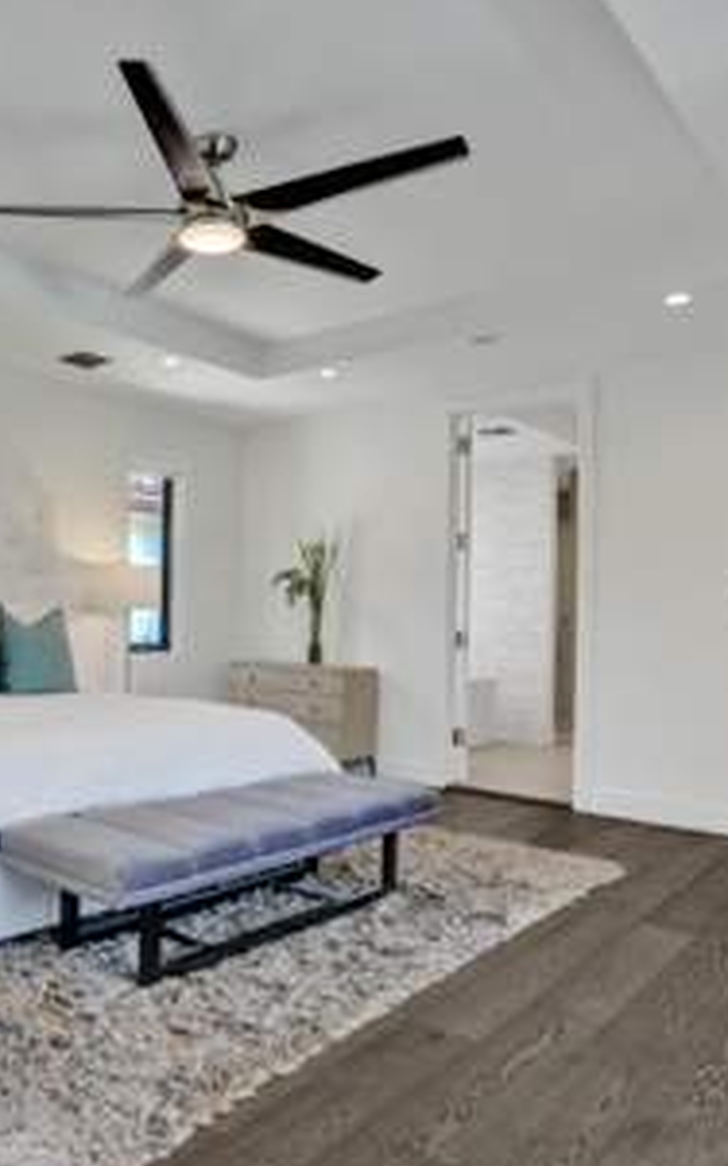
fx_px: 826
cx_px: 167
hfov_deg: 45.6
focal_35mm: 26
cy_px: 600
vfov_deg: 70.4
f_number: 6.3
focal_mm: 16
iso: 1600
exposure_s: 1/320
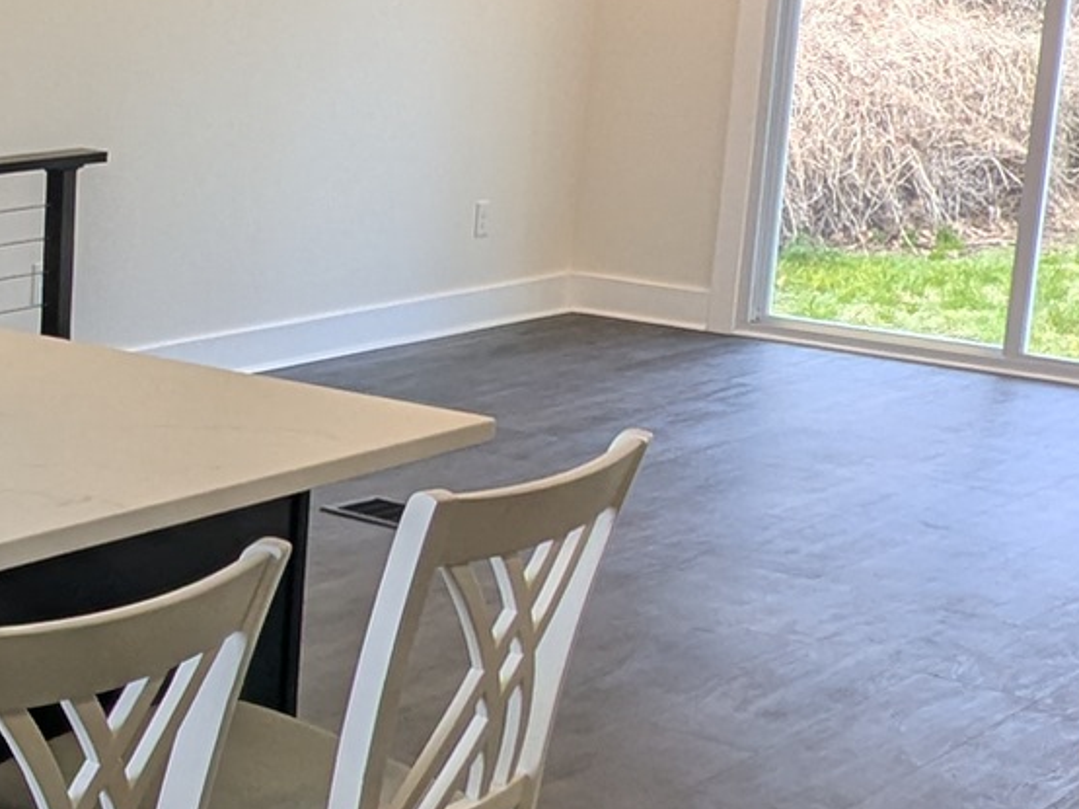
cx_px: -423
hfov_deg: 22.7
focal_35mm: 74
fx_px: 2306
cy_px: 365
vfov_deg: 19.9
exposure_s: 1/149
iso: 50
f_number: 2.2
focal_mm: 2.35
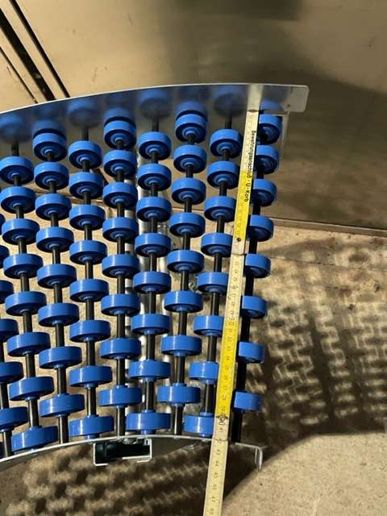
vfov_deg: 67.3
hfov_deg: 53.1
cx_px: 194
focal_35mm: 26
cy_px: 258
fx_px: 388
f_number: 1.6
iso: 500
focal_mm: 4.2
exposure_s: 1/25
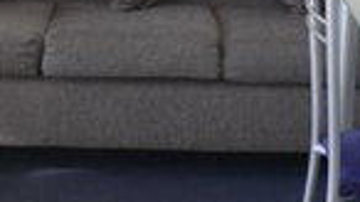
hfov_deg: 17.2
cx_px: 158
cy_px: -67
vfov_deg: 9.5
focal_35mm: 125
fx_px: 1193
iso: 100
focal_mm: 7.4
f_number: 2.8
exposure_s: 1/20
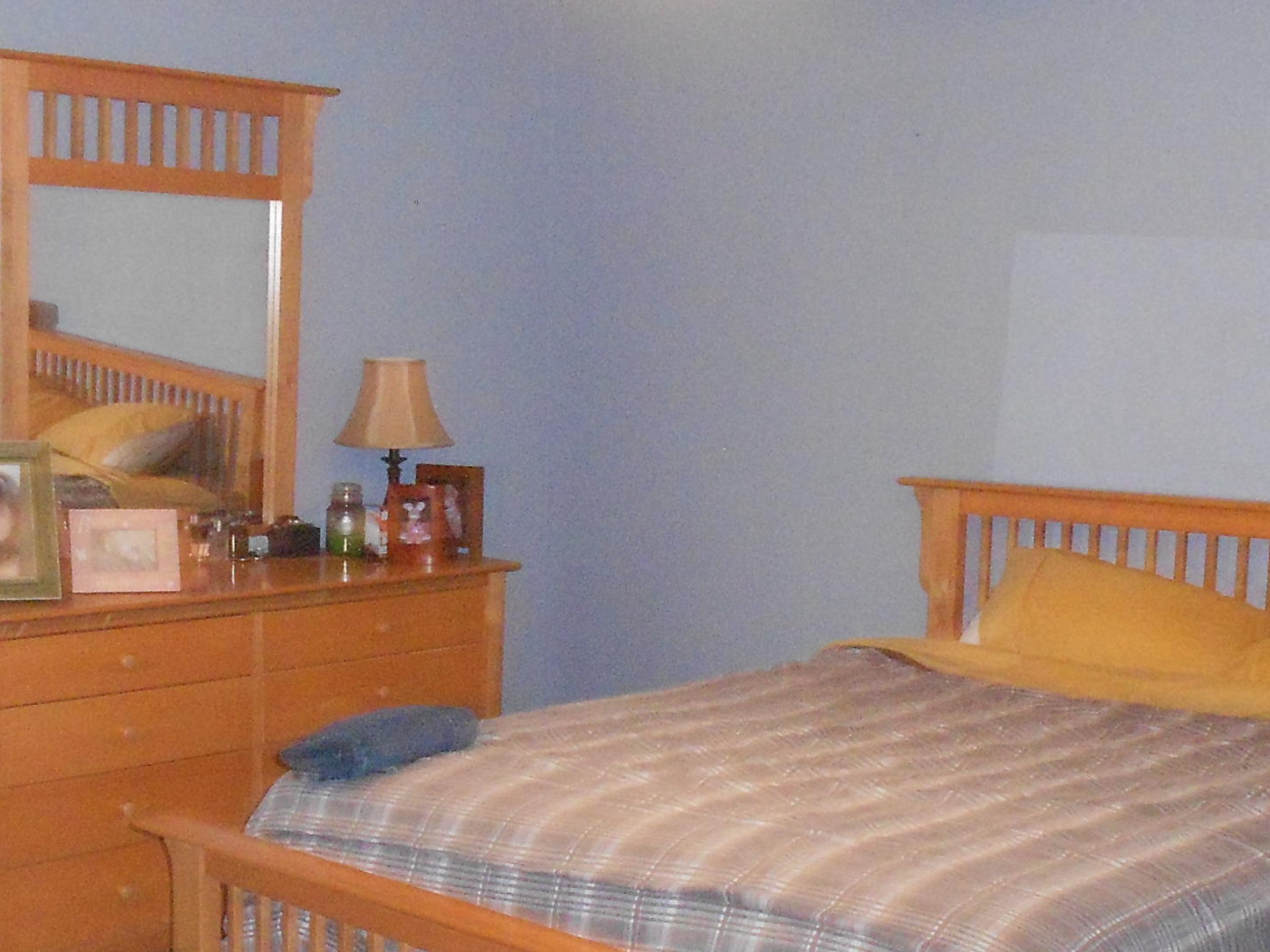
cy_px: 666
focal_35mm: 54
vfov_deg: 26.8
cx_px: 536
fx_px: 1981
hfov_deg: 35.5
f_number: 3.2
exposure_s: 1/25
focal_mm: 4.6
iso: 500
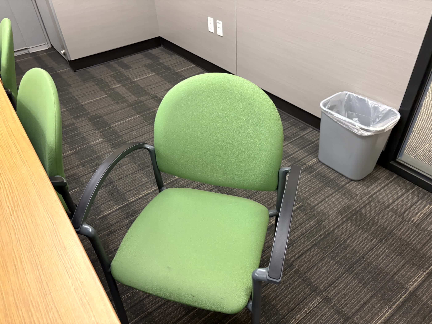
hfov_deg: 67.3
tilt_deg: -39.7
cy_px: 162
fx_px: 324
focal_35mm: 26
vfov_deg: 53.1
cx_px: 216
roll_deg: +3.1
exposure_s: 1/40
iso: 500
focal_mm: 5.96
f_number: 1.6
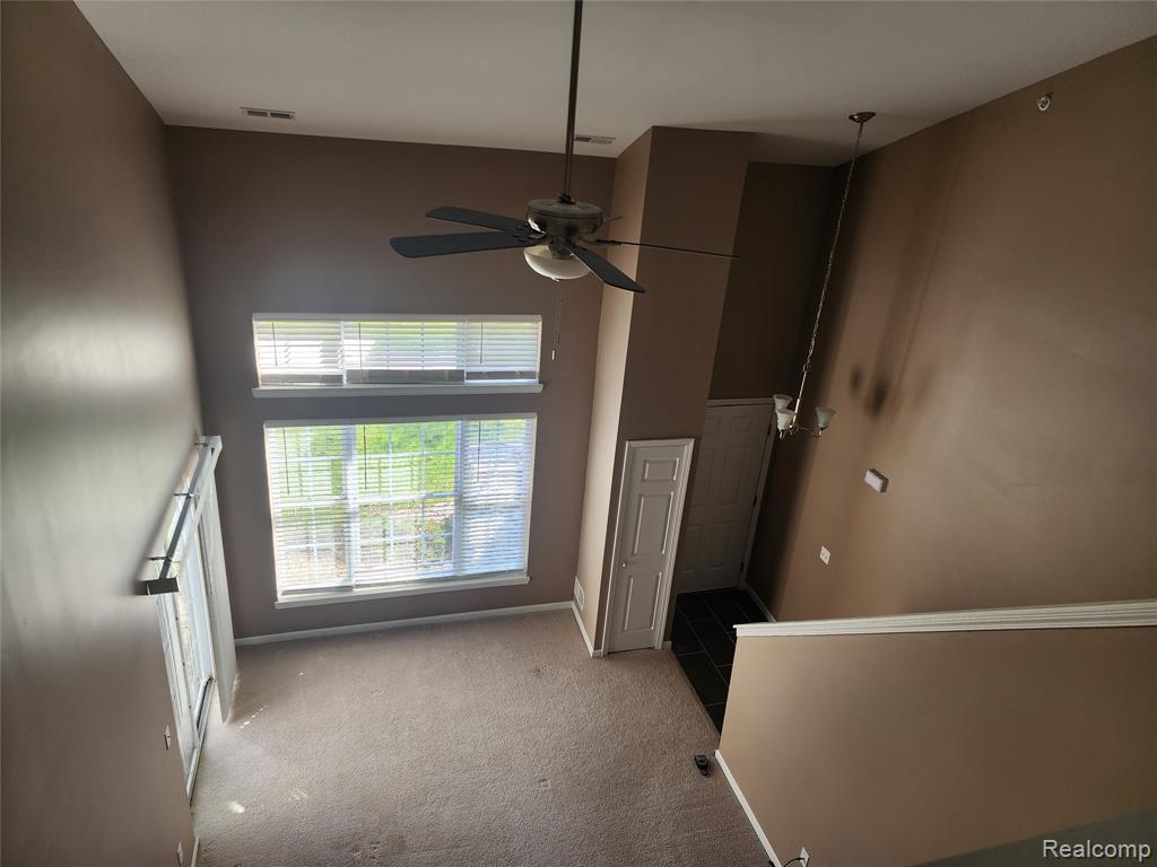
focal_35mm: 23
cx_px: 578
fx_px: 769
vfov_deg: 58.9
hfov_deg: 73.9
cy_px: 434
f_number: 1.8
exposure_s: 1/180
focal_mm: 6.4
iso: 50
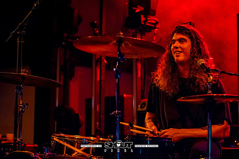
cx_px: 148
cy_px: 78
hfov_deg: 23.2
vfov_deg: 15.7
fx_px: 580
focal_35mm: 87
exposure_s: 1/320
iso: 800
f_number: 2.8
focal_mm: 70
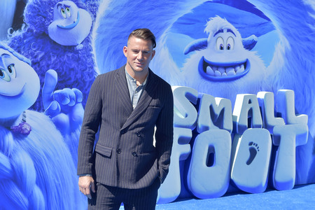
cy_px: 105
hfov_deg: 34.5
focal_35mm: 58
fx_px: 507
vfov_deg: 23.4
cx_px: 158
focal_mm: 58
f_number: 7.1
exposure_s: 1/250
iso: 200
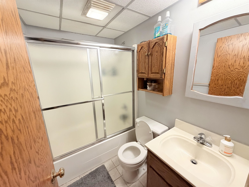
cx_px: 124
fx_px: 101
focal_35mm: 14
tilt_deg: -13.3
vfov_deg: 85.7
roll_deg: +2.1
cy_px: 94
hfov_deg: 102.1
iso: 320
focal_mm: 2.22
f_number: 2.2
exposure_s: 1/120
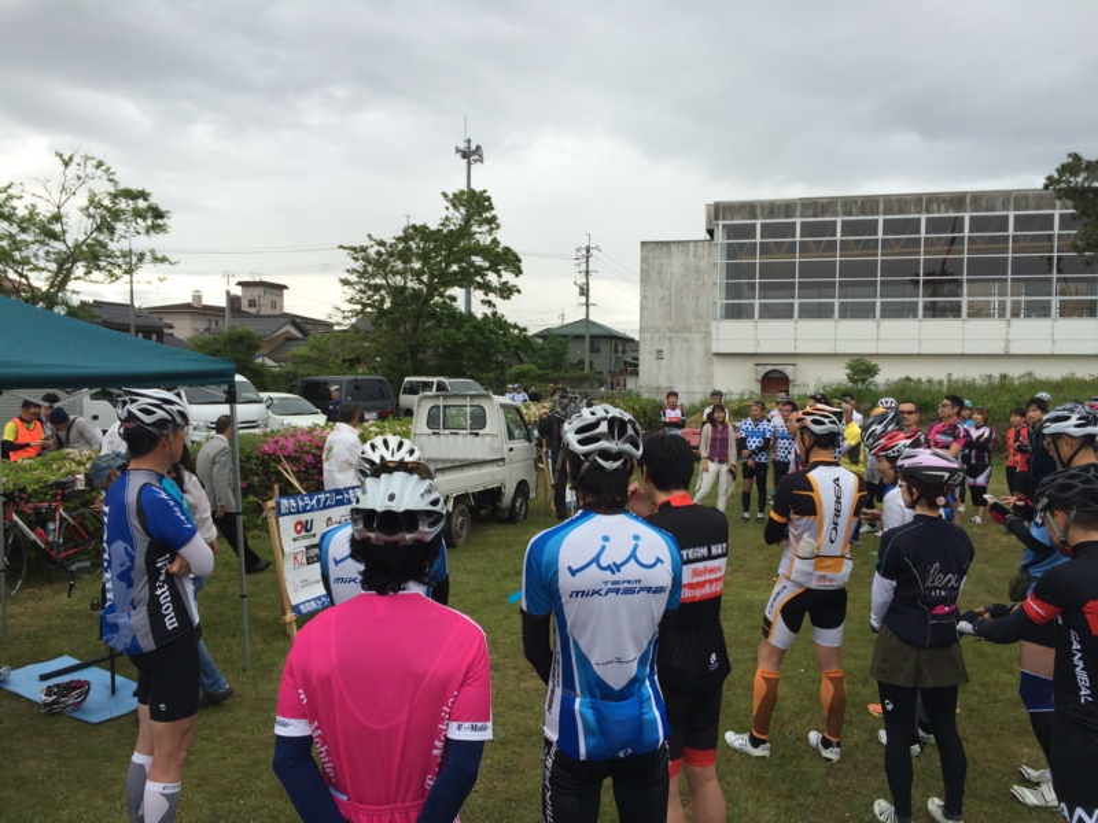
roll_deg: +0.5
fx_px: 920
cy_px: 412
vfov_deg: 48.2
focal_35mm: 29
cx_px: 549
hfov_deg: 61.7
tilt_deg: -3.5
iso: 32
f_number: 2.2
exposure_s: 1/547
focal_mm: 4.15
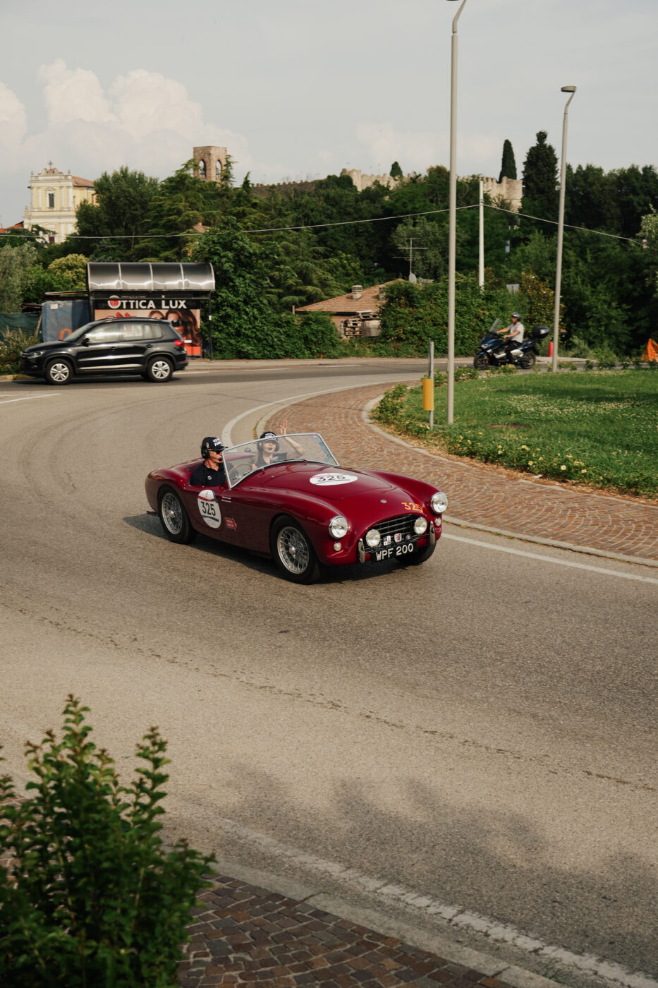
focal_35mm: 46
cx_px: 329
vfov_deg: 42.7
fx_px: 1261
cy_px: 494
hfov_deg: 29.2
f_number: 4
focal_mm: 46
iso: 100
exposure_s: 1/500
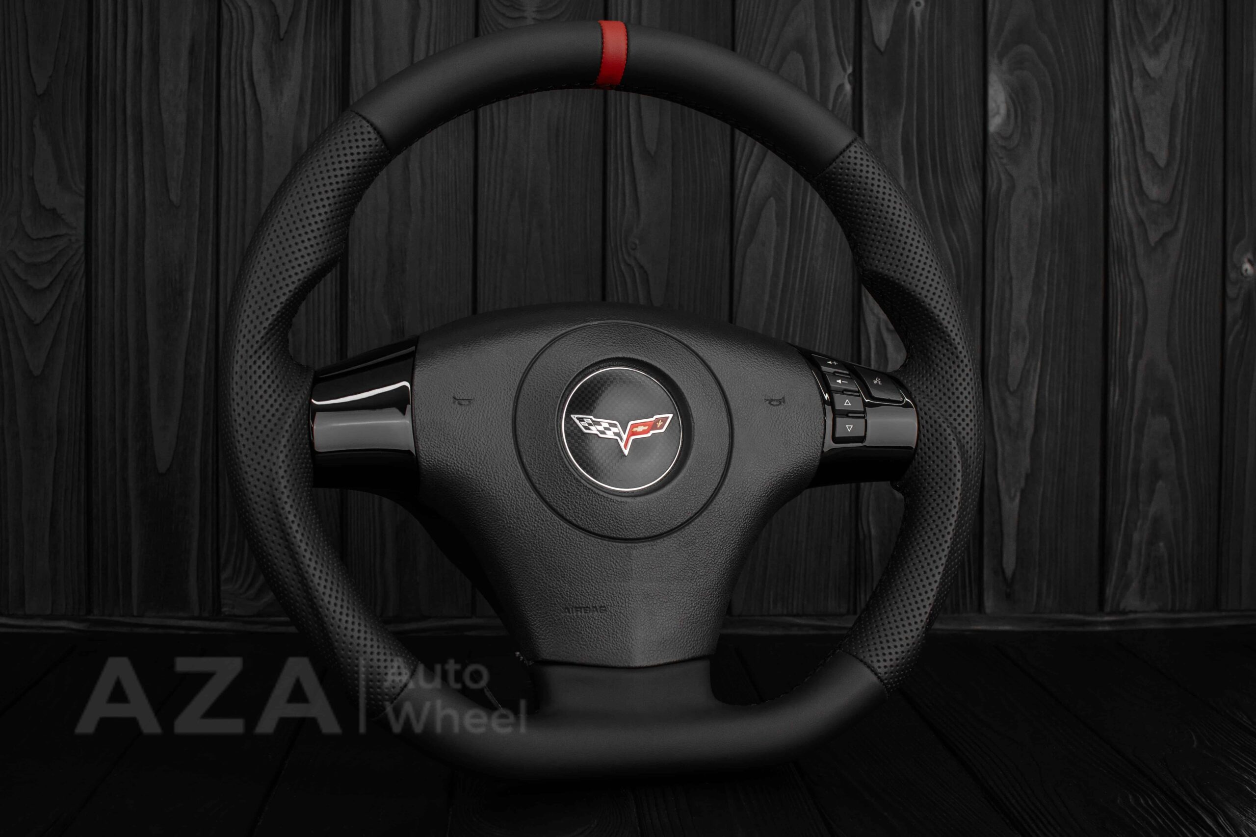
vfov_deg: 25.8
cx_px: 628
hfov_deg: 37.8
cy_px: 418
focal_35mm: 52
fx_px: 1832
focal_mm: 35
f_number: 6.3
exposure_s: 1/125
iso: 500
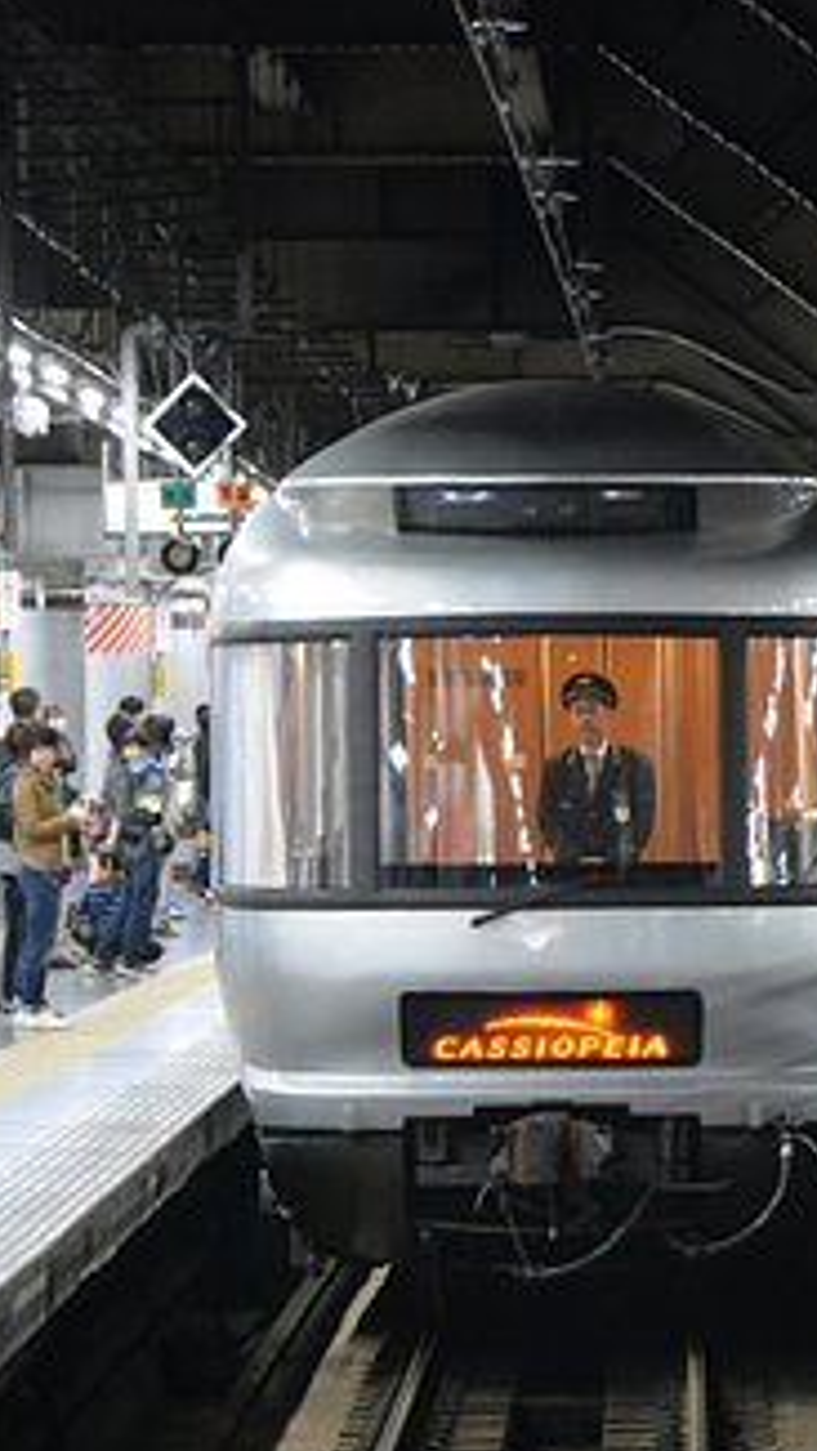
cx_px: 643
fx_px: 9999
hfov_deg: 4.7
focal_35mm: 260
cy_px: 1045
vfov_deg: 8.3
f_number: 5.6
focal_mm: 105
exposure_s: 1/25
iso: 3200
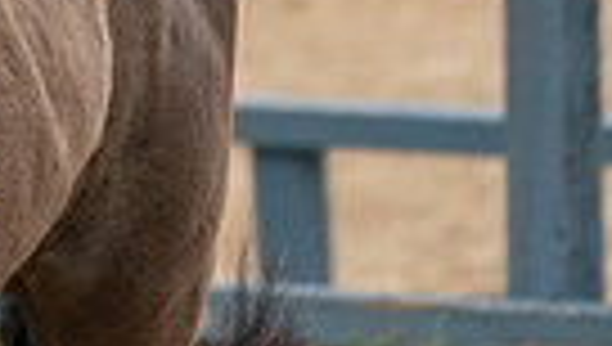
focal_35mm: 998
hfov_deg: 2.2
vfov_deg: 1.2
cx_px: -490
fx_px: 16221
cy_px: -492
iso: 200
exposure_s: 1/250
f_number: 5.6
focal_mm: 224
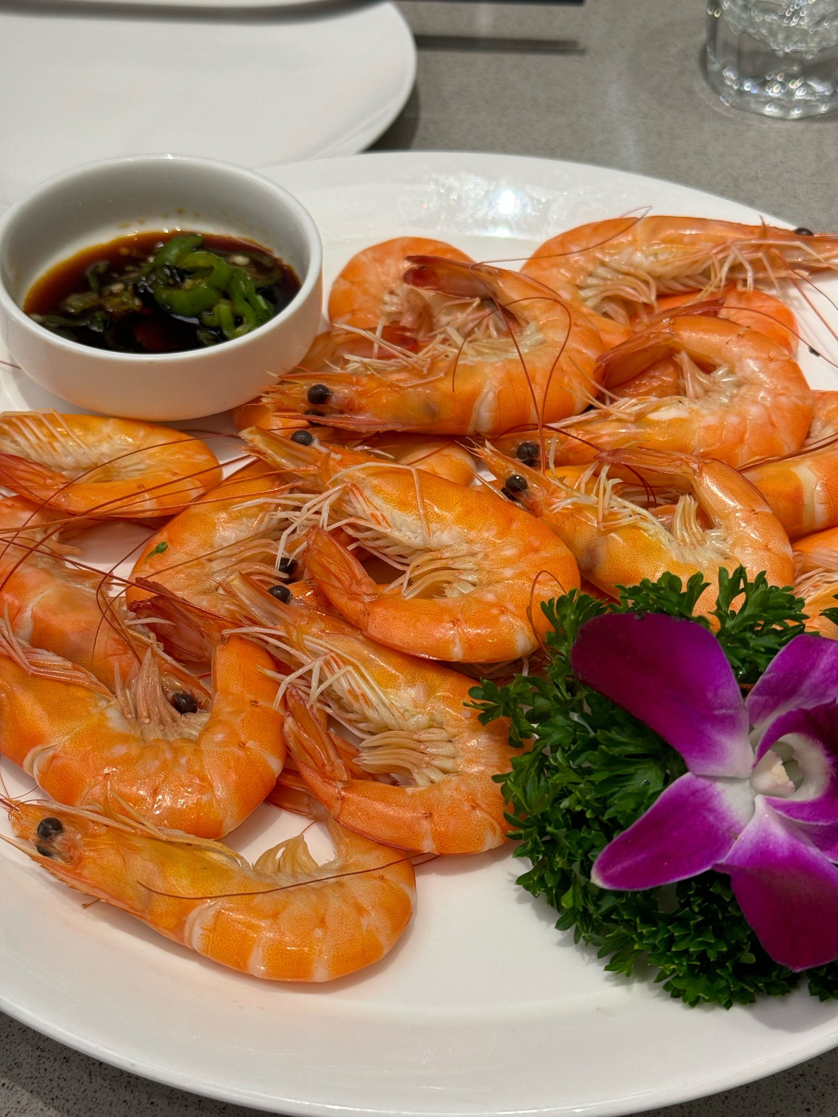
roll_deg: -0.5
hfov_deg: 30.3
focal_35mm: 48
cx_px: 419
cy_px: 558
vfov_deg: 39.7
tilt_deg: -44.9
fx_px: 1549
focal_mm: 6.76
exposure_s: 1/100
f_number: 1.78
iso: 80
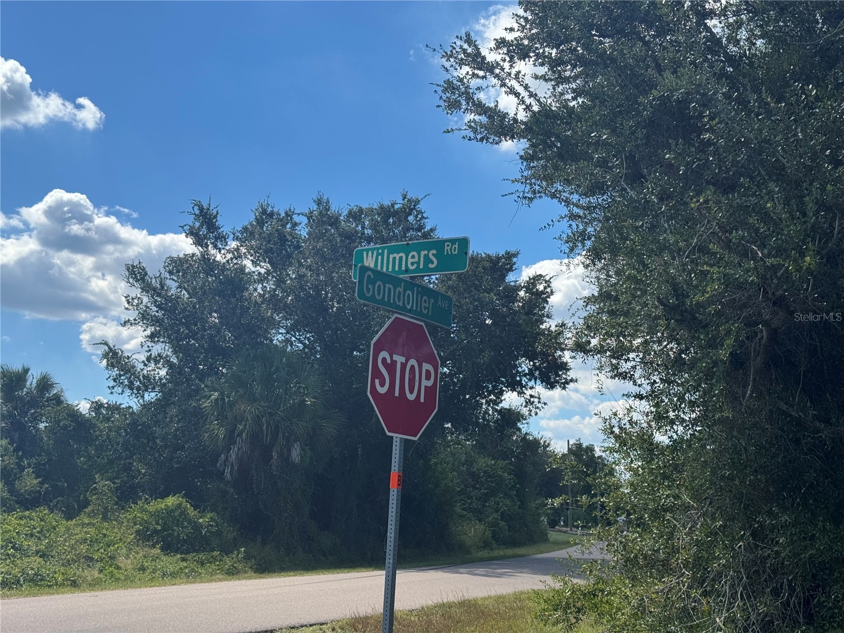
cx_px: 422
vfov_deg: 30.3
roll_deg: -2.2
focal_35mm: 48
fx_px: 1170
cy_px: 316
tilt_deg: +8.7
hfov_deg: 39.7
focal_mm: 6.76
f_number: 1.78
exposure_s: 1/5376
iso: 64
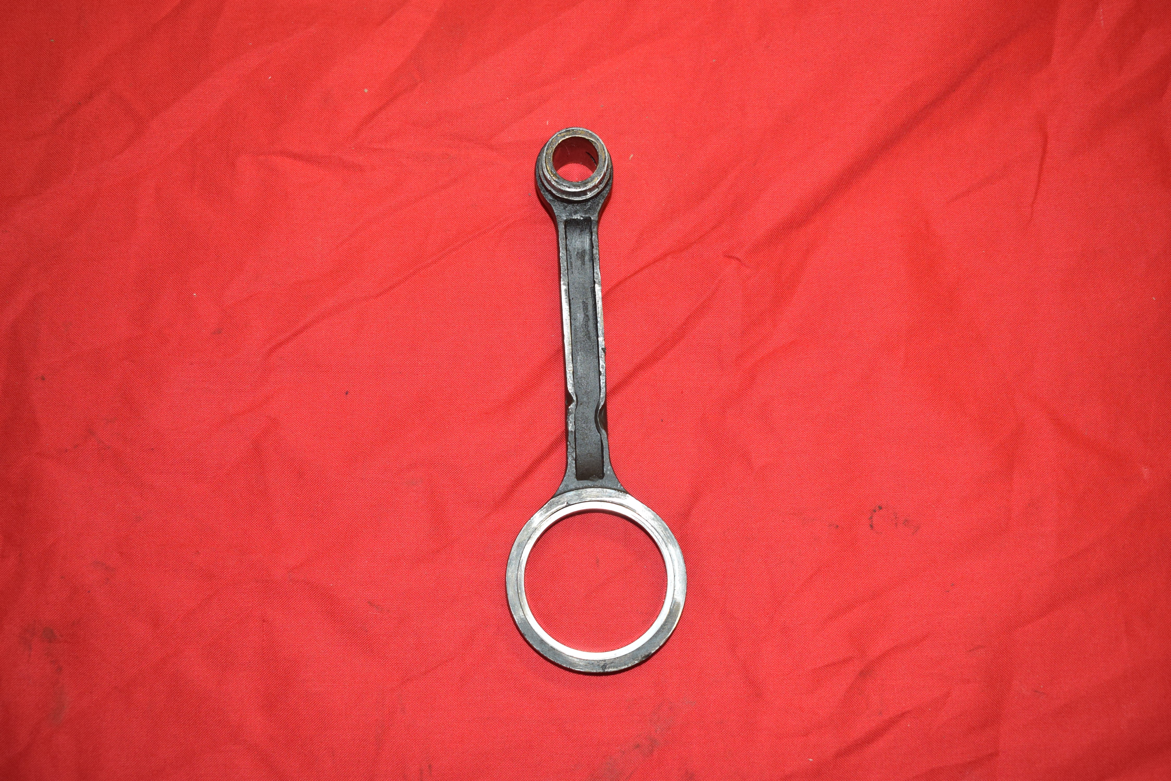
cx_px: 586
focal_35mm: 44
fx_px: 1415
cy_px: 390
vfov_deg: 30.9
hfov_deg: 45.0
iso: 800
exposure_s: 1/125
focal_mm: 29
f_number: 5.6
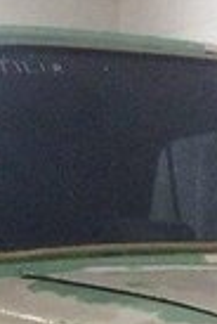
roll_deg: -0.6
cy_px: 486
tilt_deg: -8.3
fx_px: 1304
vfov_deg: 13.3
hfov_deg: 9.5
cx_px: 210
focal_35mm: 145
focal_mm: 4.15
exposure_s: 1/33
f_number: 2.2
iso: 320
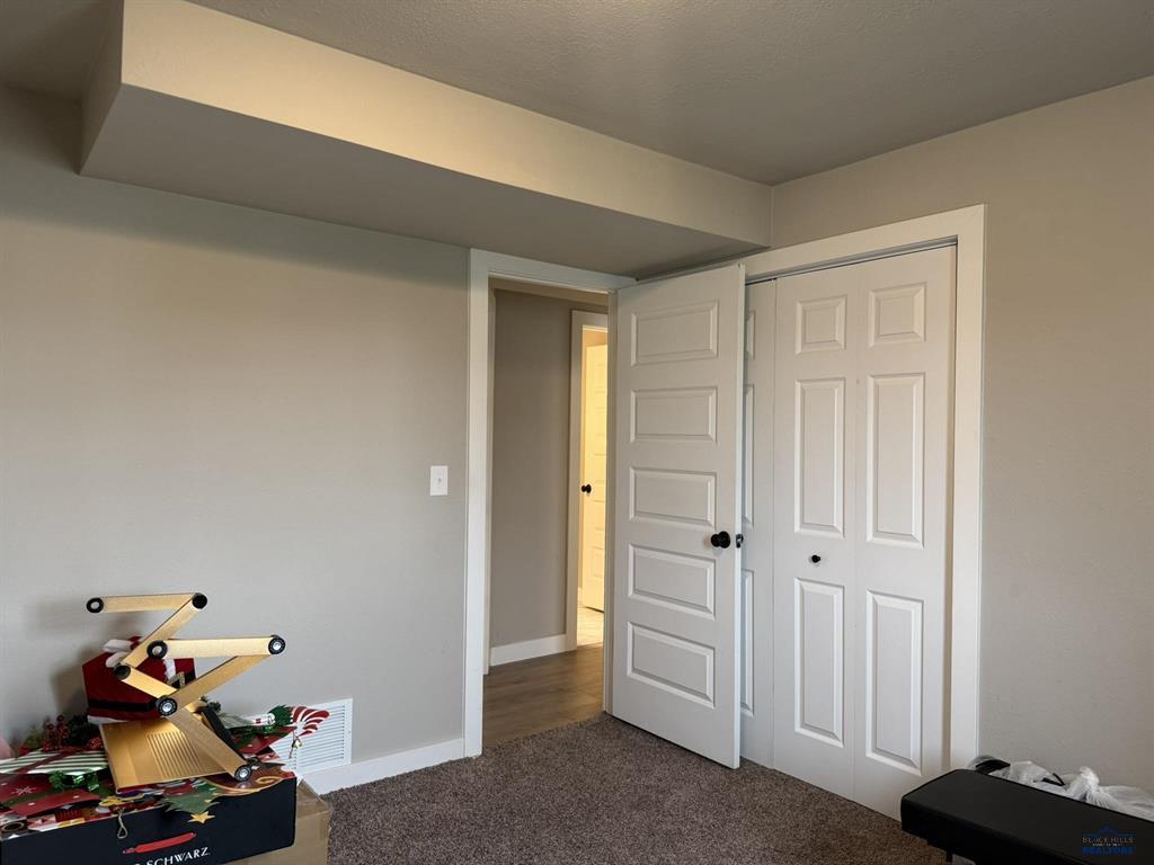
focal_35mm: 24
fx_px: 800
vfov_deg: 56.8
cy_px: 432
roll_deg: -0.3
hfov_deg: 71.6
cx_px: 577
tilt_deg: -0.1
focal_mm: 6.76
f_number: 1.78
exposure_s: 1/60
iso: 160
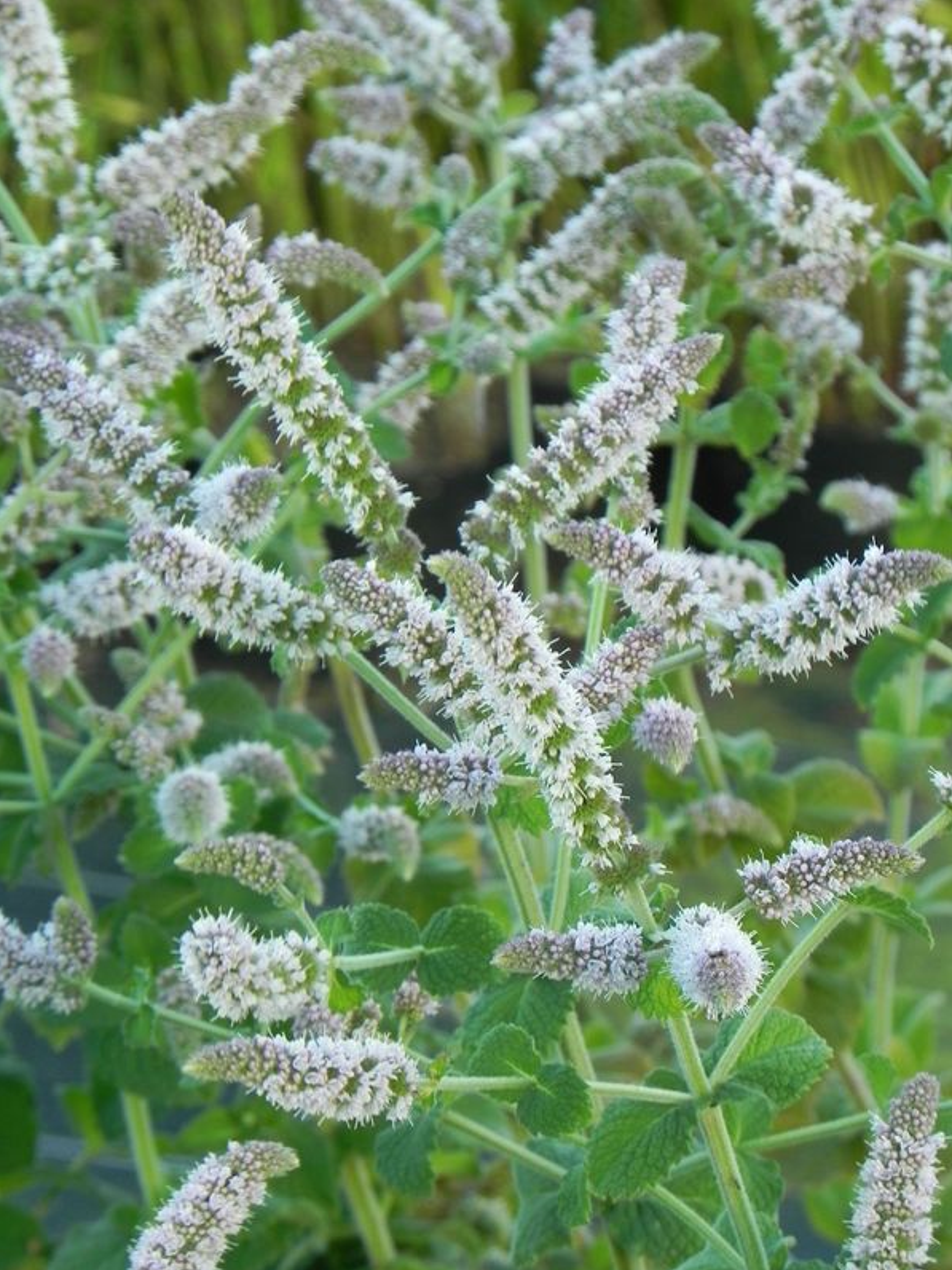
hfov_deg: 8.0
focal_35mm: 185
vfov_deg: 10.7
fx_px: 6784
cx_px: 475
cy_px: 637
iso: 160
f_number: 5
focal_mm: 32.7
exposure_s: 1/50
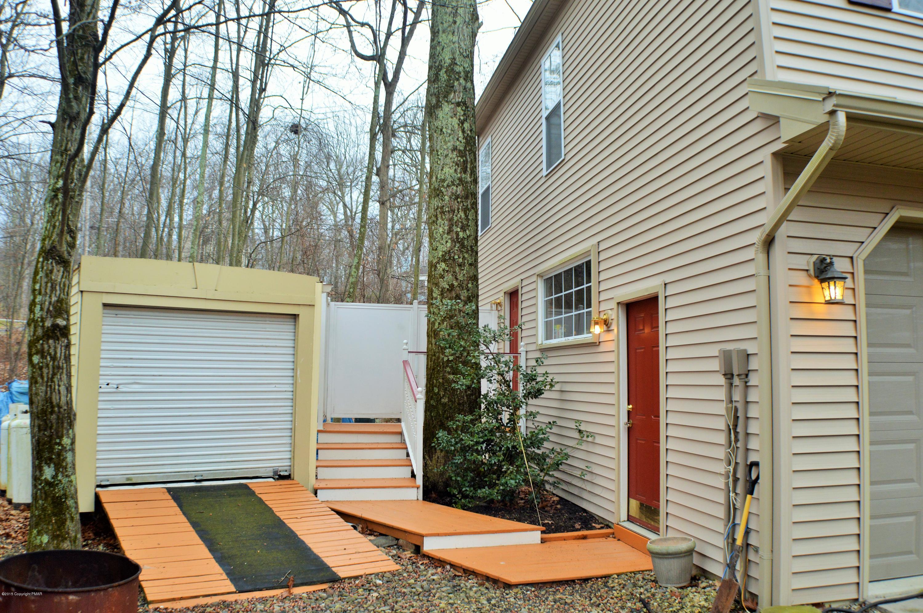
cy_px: 306
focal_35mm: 36
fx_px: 922
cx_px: 462
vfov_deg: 36.8
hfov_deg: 53.2
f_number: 4.5
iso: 400
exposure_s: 1/80
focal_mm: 24
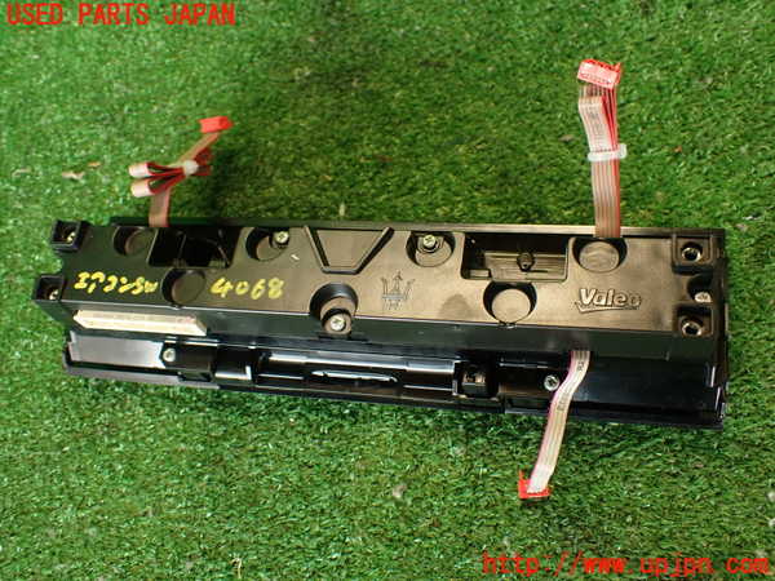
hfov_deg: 56.8
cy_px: 290
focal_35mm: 32
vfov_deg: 44.2
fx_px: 716
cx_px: 388
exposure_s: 1/30
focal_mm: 5.79
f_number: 2.4
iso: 200
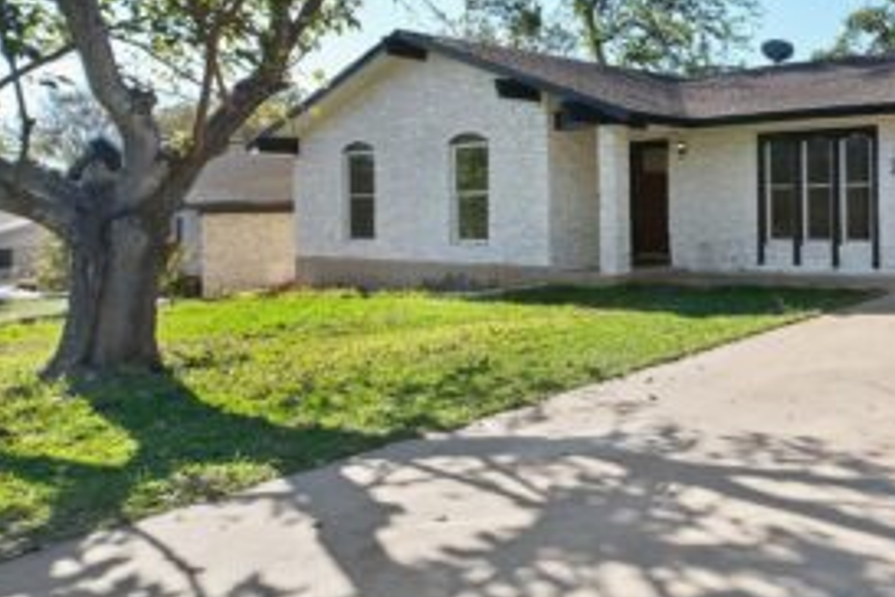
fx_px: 820
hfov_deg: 48.2
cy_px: 194
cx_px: 875
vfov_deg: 39.4
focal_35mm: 33
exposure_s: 1/150
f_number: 4.5
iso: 160
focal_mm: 10
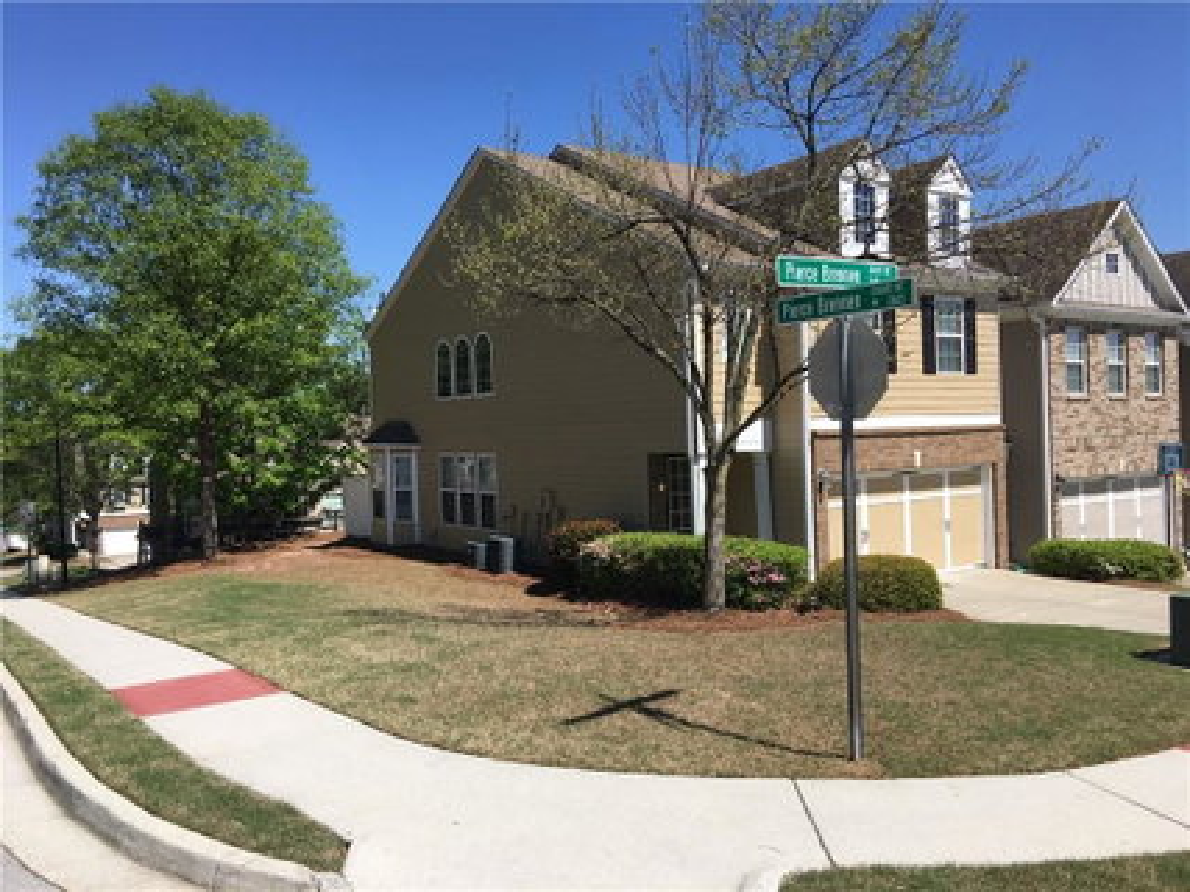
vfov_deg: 48.2
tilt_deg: +0.8
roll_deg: +1.1
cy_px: 446
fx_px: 997
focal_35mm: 29
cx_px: 595
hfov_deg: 61.7
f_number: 2.2
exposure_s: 1/1832
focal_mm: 4.15
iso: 25
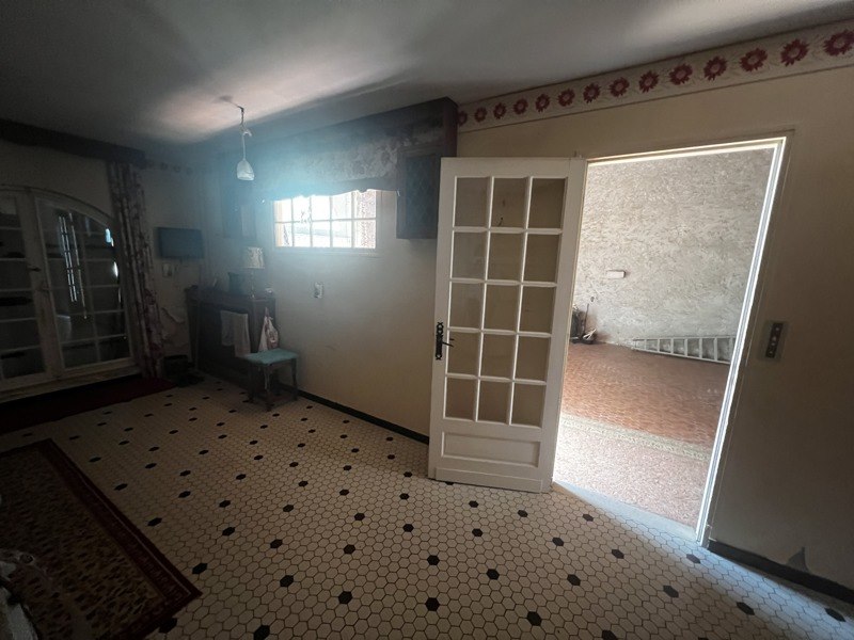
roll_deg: -1.8
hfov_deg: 106.2
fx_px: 321
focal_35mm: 13
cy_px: 320
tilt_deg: -9.2
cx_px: 427
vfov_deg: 89.9
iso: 1000
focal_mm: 1.57
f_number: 1.8
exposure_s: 1/48
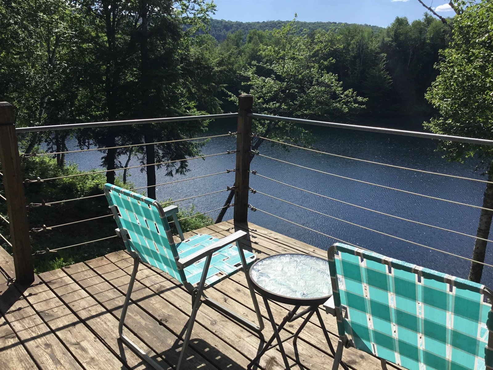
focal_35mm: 31
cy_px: 185
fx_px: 442
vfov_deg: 45.4
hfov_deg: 58.4
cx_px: 246
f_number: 2.4
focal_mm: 3.3
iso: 25
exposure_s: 1/1508
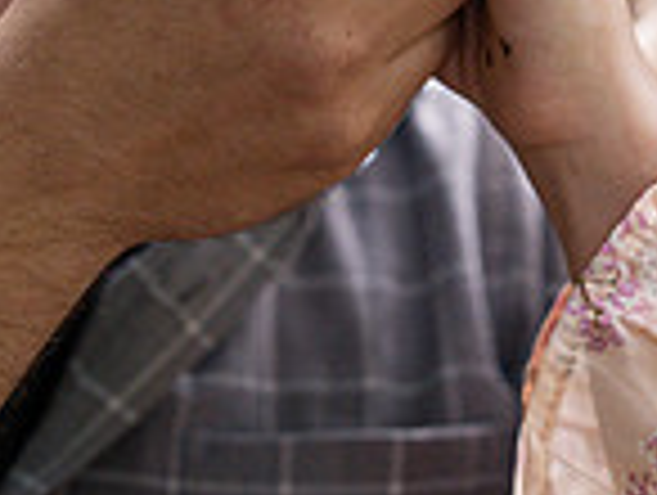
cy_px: -250
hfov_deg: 7.4
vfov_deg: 5.5
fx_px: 5076
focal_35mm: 267
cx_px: 504
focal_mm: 70
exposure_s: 1/125
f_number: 2.8
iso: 2000
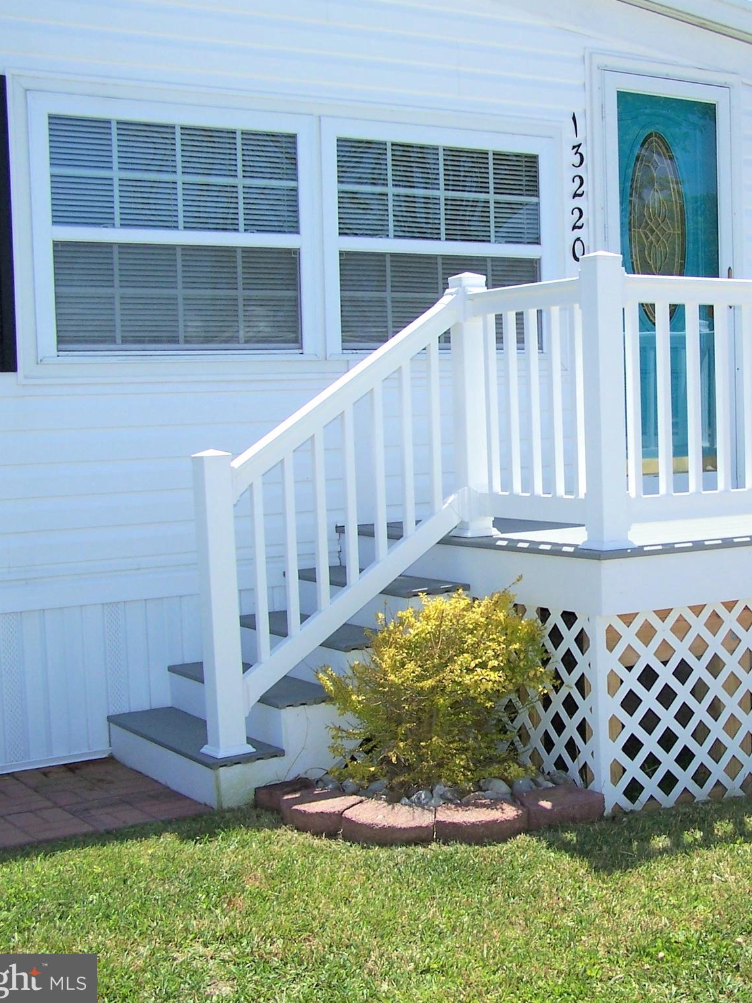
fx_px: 1477
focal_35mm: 51
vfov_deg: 37.5
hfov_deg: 28.0
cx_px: 606
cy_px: 502
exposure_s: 1/750
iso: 80
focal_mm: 6.3
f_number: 4
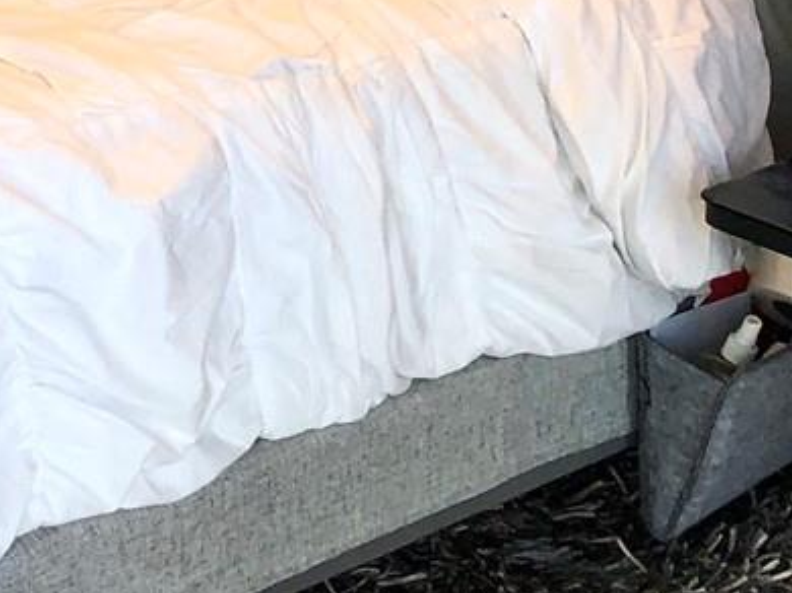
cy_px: -548
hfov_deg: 16.3
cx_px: -211
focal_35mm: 115
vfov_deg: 11.7
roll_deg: -0.5
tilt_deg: -5.9
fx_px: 2630
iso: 50
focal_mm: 4
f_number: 1.8
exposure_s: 1/120
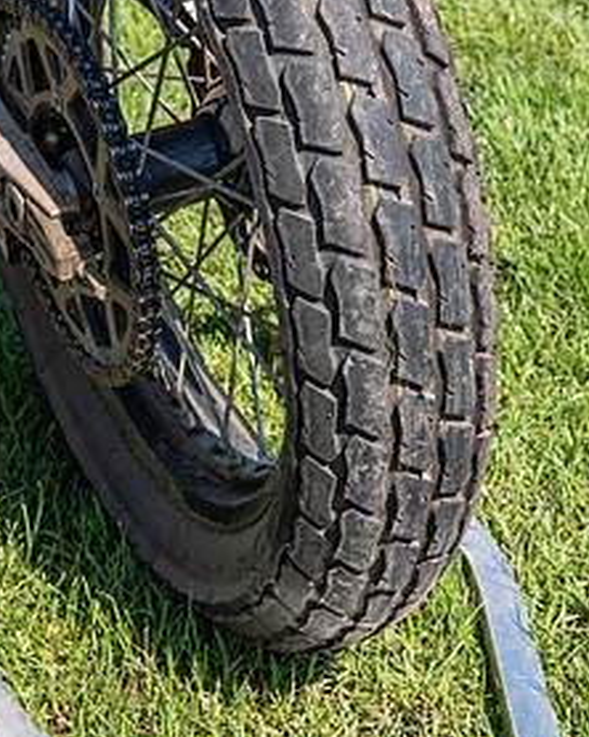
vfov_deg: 23.8
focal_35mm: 79
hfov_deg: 19.4
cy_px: 143
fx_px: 1723
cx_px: 273
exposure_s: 1/200
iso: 100
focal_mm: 52
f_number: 8
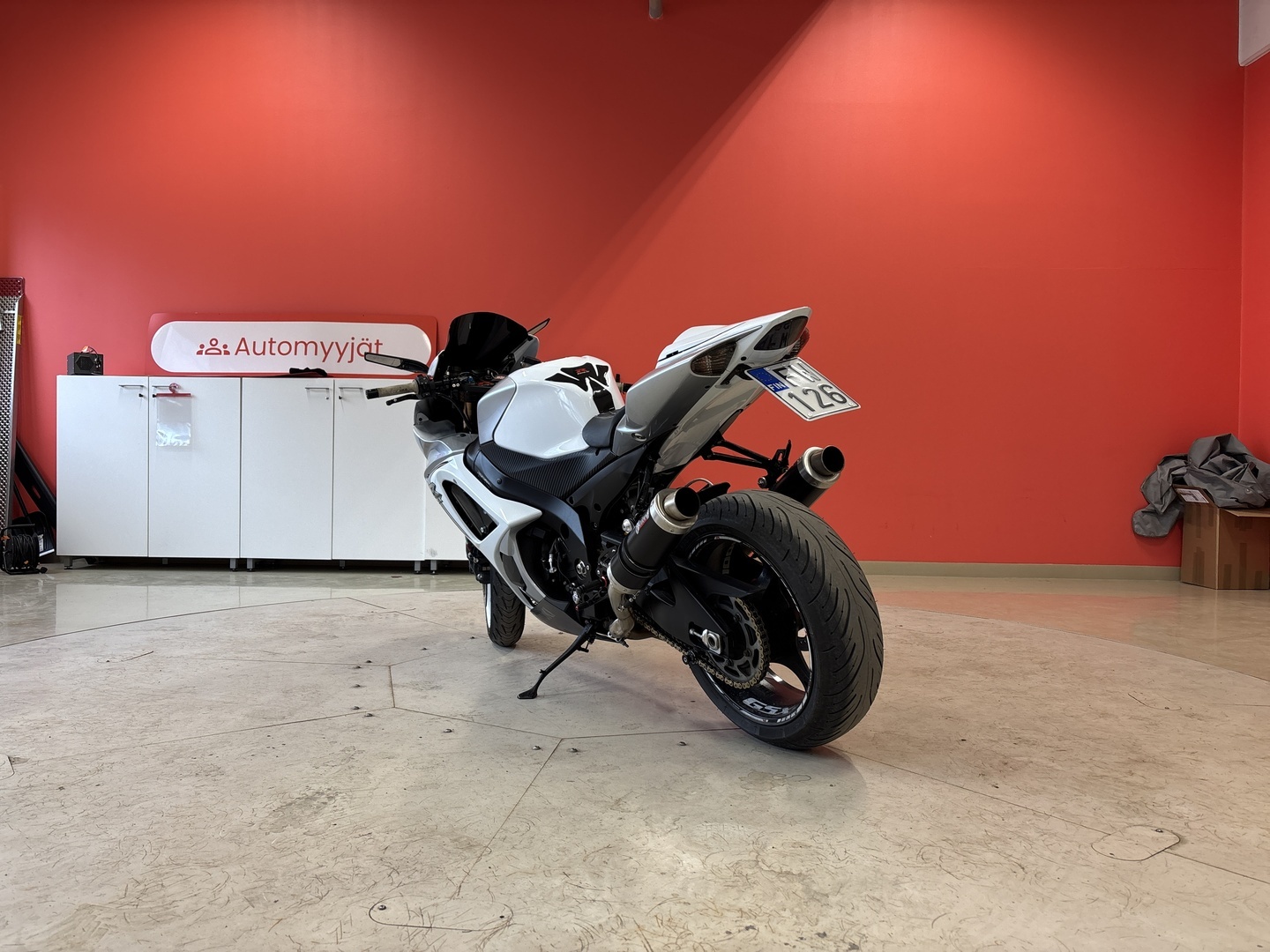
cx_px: 635
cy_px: 476
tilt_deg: -1.2
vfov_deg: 53.1
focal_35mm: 26
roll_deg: -0.8
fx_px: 954
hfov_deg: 67.3
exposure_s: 1/100
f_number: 1.6
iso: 80
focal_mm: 5.96
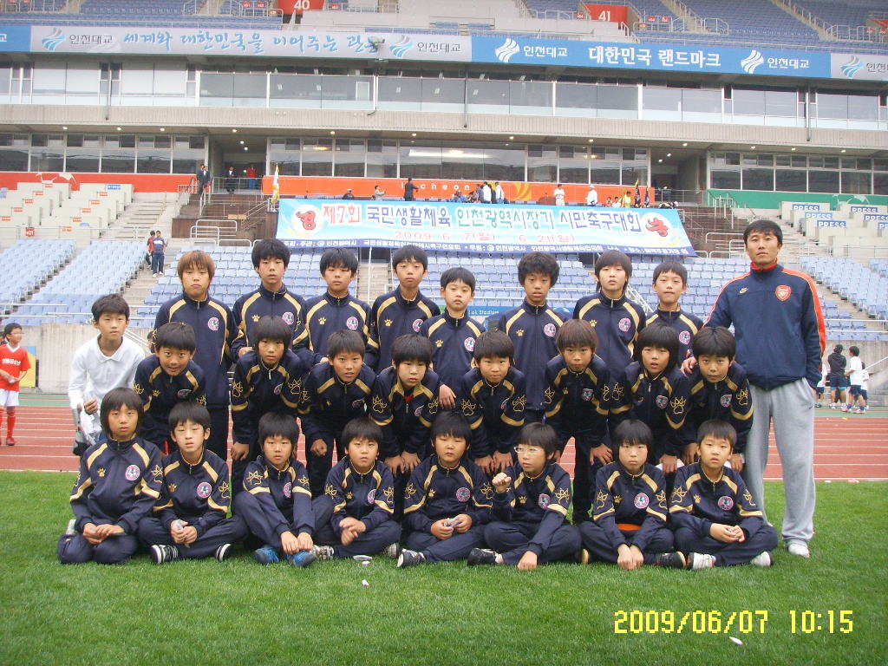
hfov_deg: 47.9
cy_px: 333
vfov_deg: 36.8
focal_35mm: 39
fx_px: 1000
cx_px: 444
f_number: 3.5
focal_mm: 6.6
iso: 100
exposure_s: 1/60
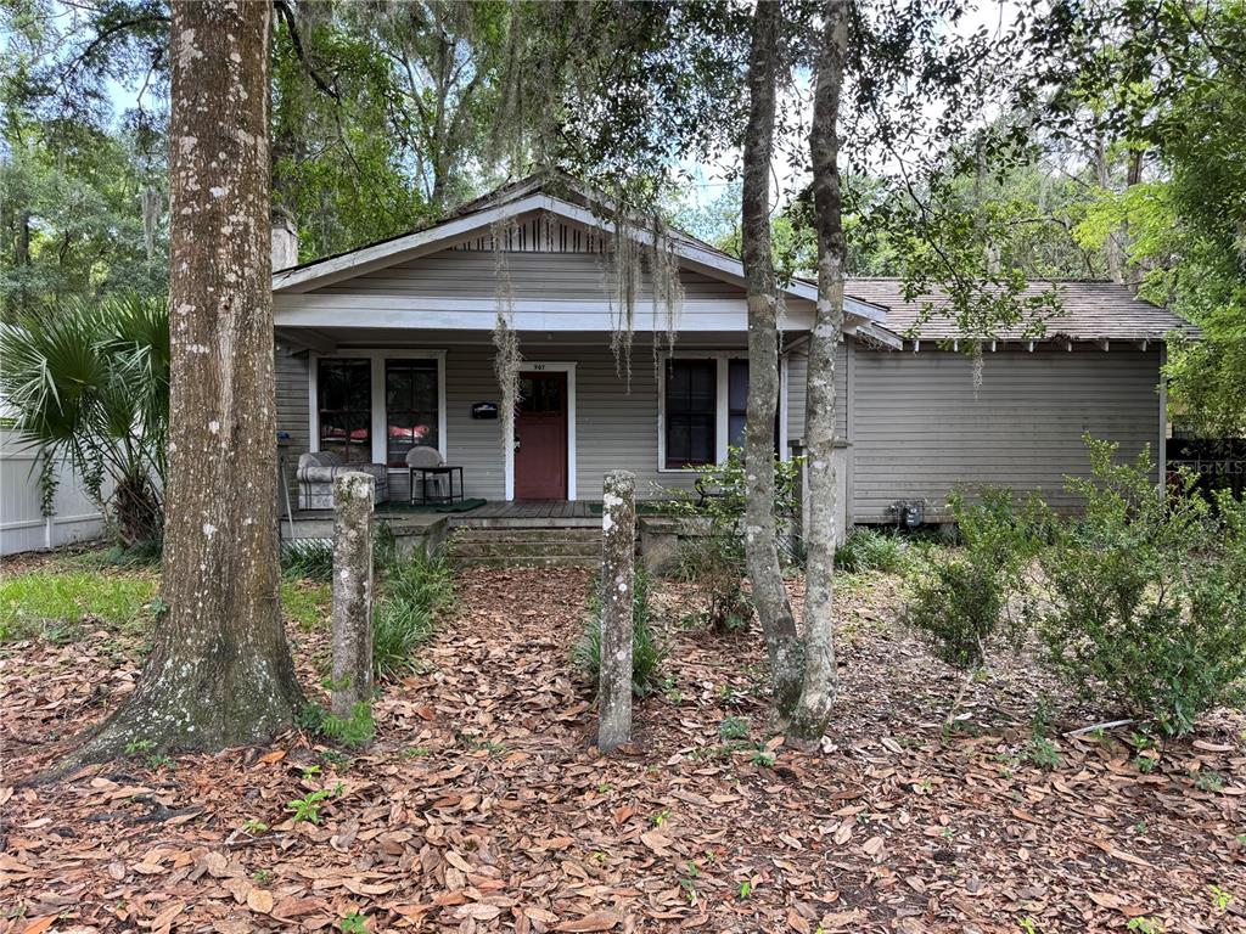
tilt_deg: -1.5
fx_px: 864
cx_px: 623
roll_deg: +0.4
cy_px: 467
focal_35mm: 24
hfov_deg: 71.6
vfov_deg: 56.8
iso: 64
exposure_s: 1/171
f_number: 1.78
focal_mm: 6.76
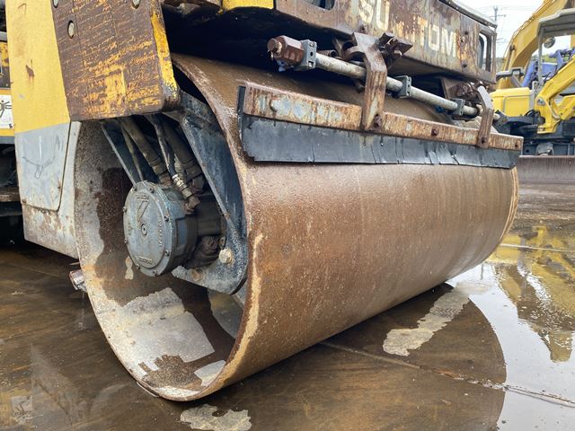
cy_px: 216
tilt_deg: -6.5
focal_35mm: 26
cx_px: 288
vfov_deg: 53.1
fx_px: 432
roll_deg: -1.5
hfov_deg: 67.3
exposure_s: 1/339
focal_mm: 4.25
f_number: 1.8
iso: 32
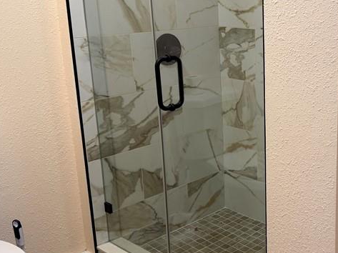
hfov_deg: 35.5
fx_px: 507
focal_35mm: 52
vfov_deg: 28.0
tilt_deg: -16.9
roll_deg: +0.4
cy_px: 125
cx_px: 277
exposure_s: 1/60
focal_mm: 6.76
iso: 250
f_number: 1.78
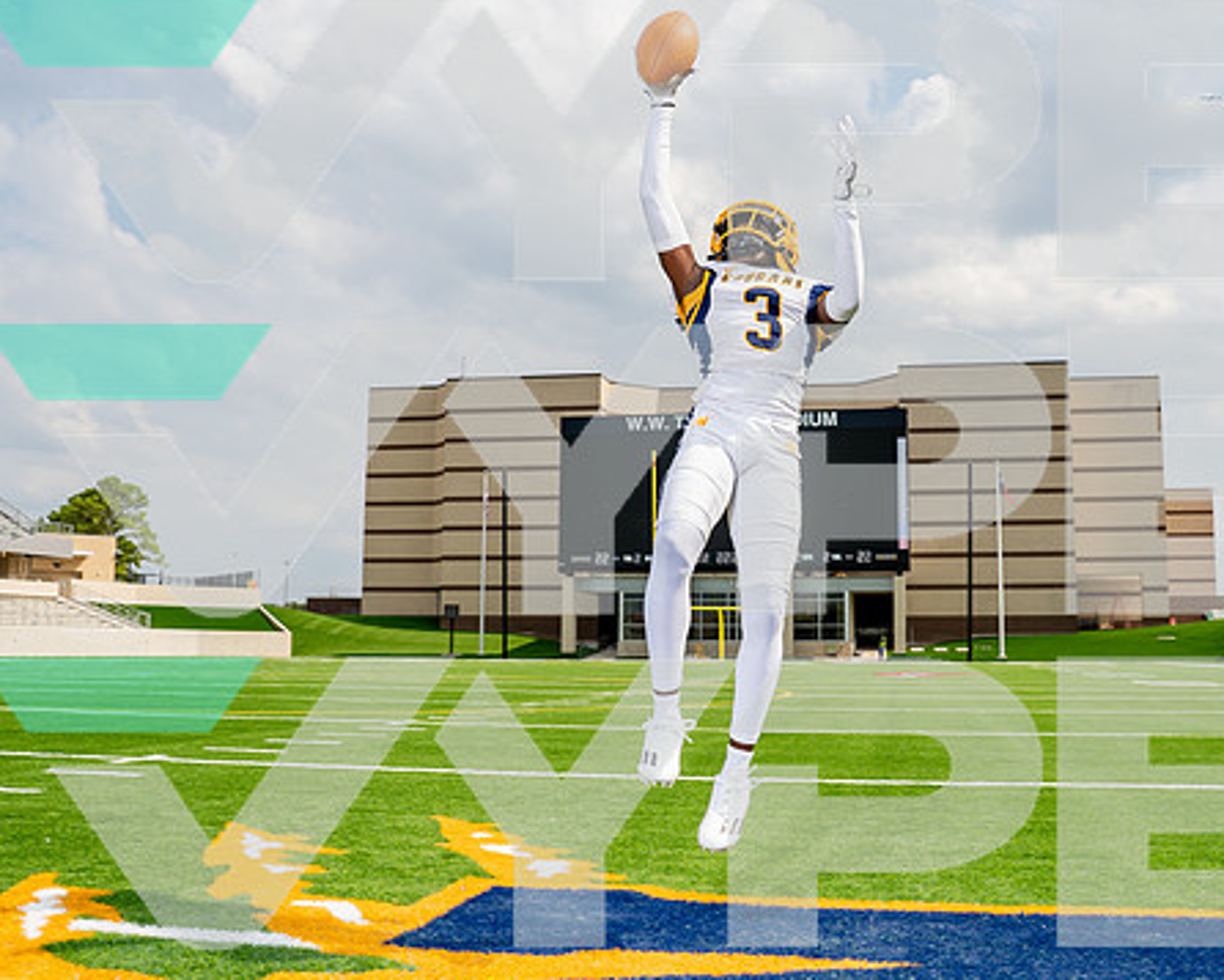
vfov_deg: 41.2
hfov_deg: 50.2
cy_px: 471
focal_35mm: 36
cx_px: 683
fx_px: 1304
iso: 100
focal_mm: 28
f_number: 8
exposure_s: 1/250
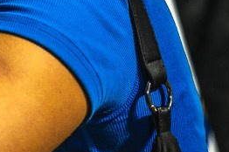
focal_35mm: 587
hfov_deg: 3.5
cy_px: -28
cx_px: -69
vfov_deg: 2.3
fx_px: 3729
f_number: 2.8
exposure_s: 1/1000
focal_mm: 120
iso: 800
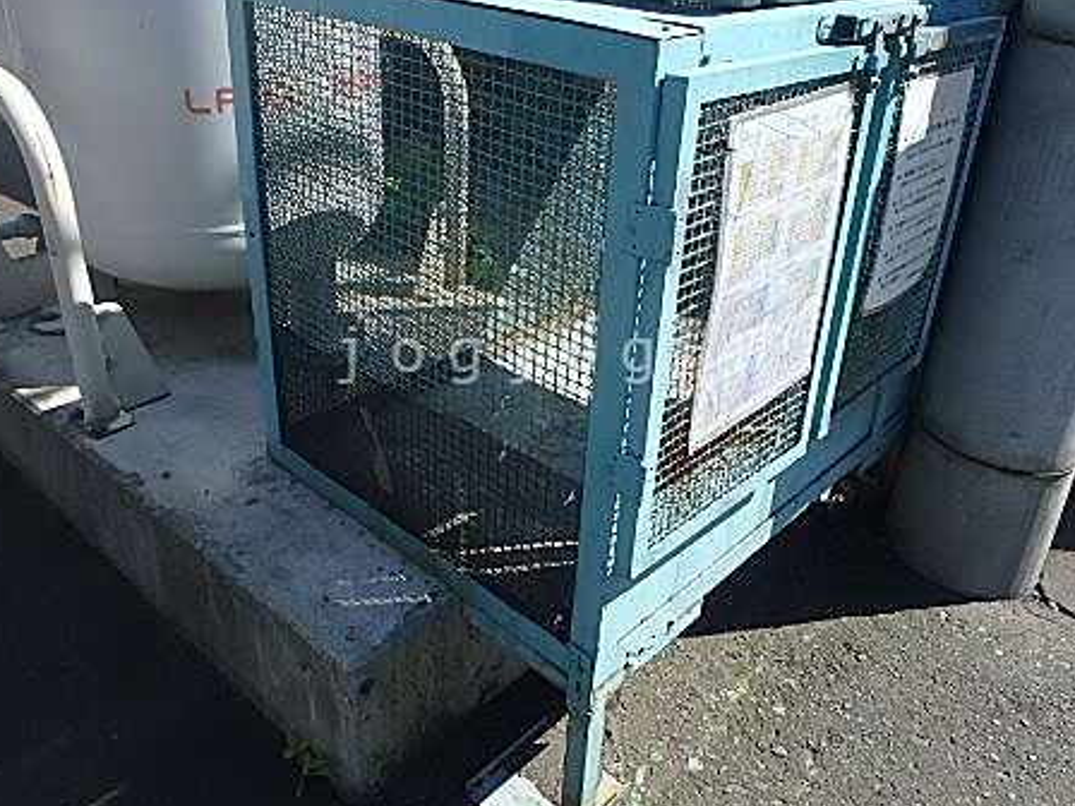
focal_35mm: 30
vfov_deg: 46.7
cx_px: 502
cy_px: 355
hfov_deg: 59.9
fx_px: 932
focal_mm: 3.7
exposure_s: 1/640
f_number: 3.5
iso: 125
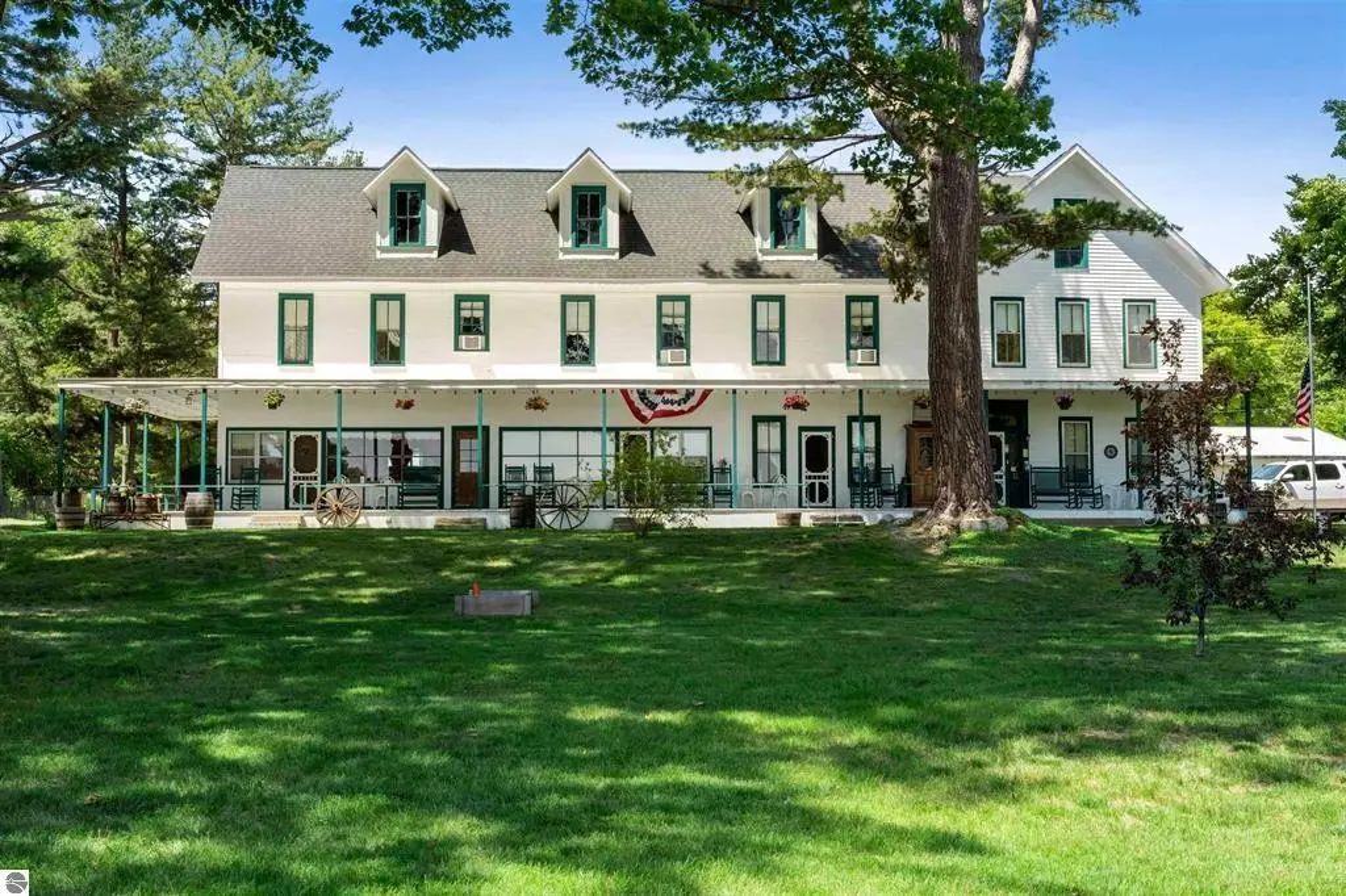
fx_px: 1394
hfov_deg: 51.5
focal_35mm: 37
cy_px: 448
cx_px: 673
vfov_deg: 35.6
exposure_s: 1/200
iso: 800
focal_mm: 37.3
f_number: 16
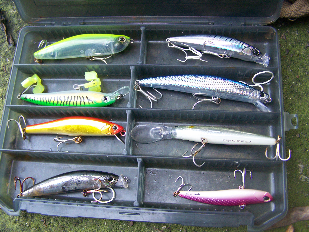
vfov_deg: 37.7
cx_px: 154
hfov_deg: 49.0
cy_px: 116
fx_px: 339
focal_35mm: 38
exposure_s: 1/25
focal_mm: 6.3
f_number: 2.8
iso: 160
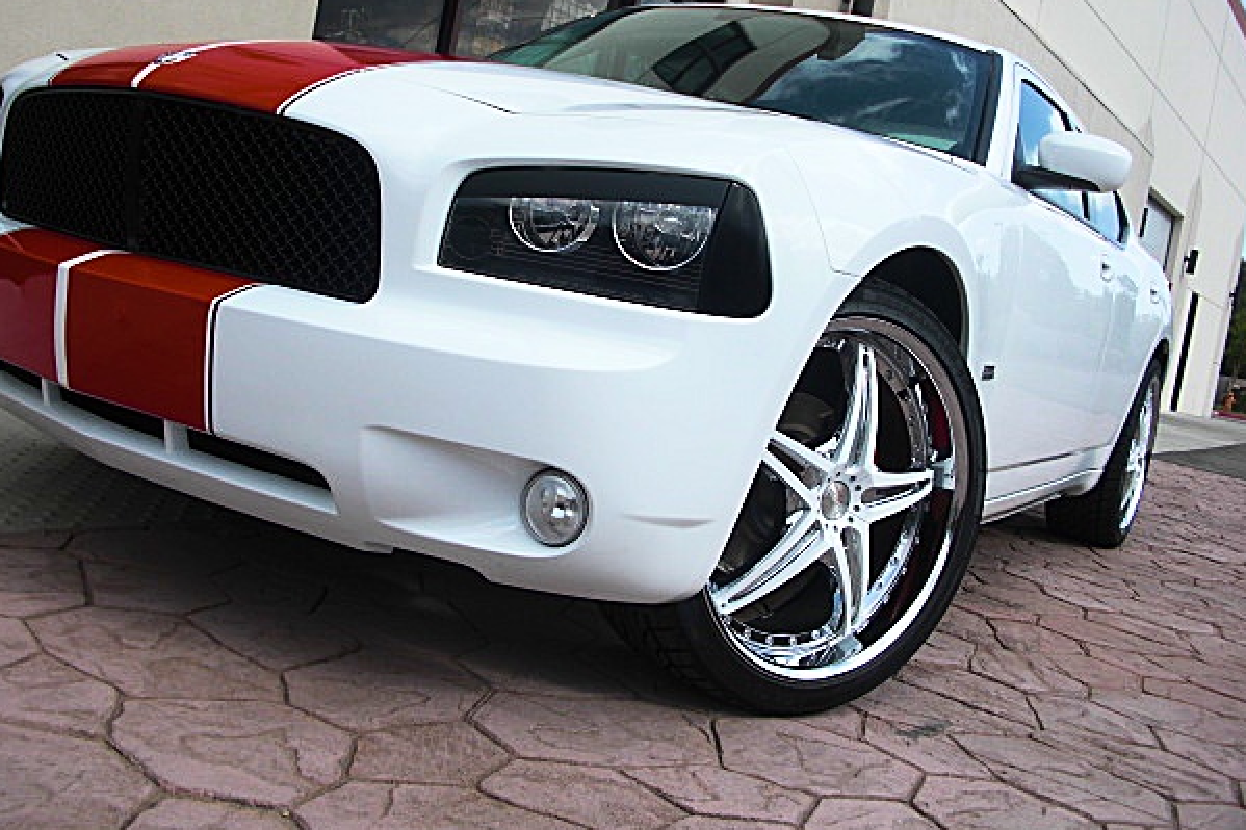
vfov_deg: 33.3
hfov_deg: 48.5
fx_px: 1384
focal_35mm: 40
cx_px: 591
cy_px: 356
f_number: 2.8
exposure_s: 1/1000
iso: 50
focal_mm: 6.3
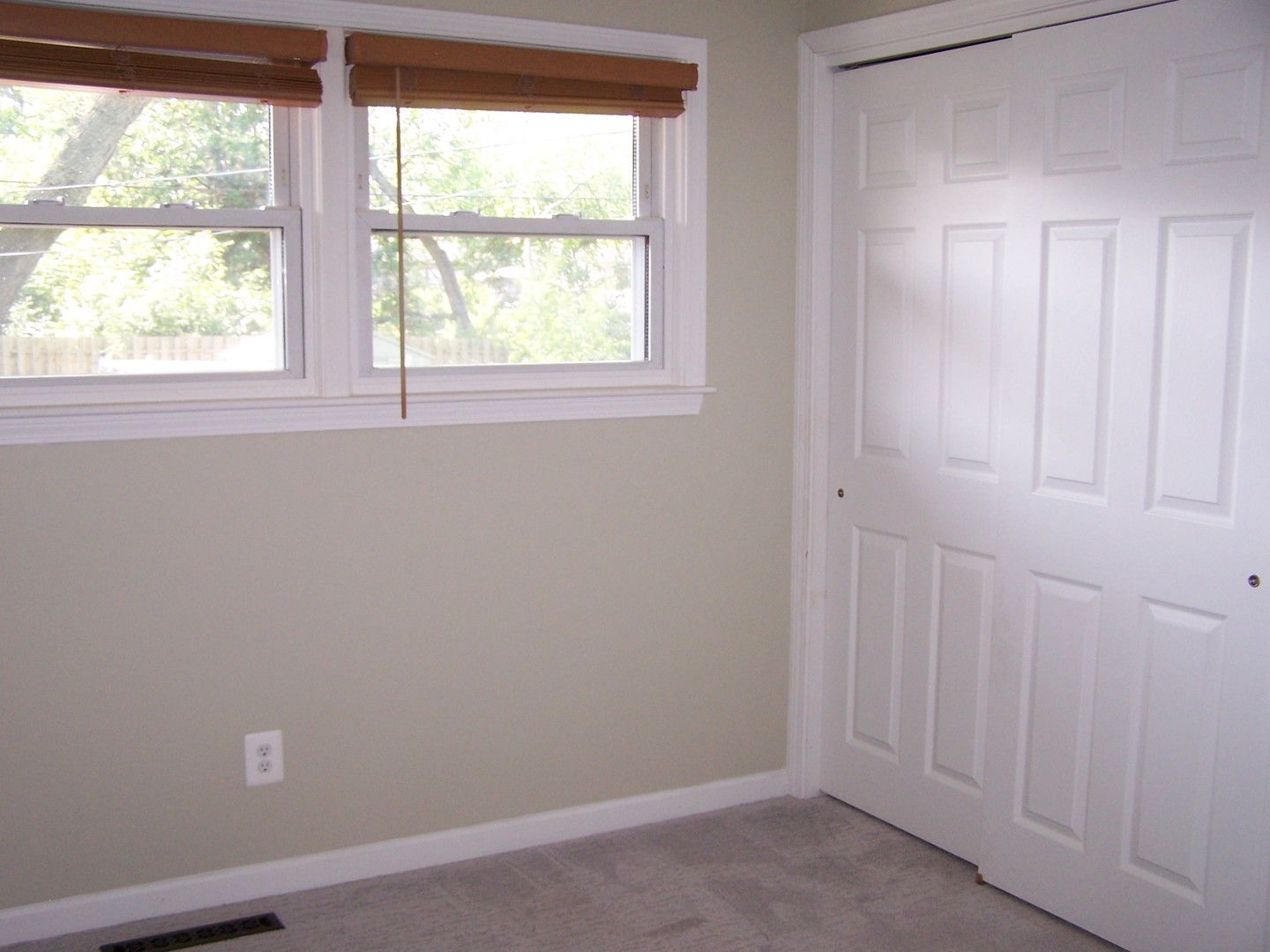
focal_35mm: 38
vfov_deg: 37.7
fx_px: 1394
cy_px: 476
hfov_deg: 49.0
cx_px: 635
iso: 140
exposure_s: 1/60
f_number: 2.8
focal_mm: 6.3
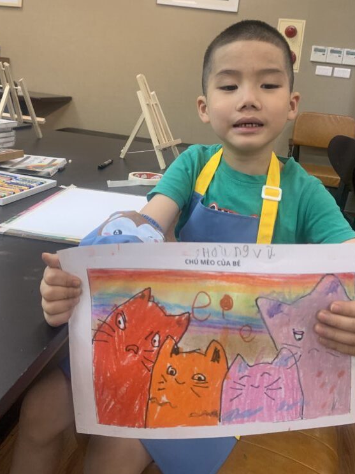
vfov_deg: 51.6
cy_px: 156
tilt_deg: -9.8
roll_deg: -6.9
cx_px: 179
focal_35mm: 35
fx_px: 479
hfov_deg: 40.7
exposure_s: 1/98
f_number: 1.8
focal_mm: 4.25
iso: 100
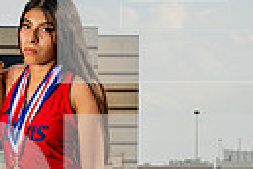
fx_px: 1019
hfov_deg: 12.8
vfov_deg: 9.3
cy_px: 219
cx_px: -210
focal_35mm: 145
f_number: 7.1
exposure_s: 1/400
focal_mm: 32
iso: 100
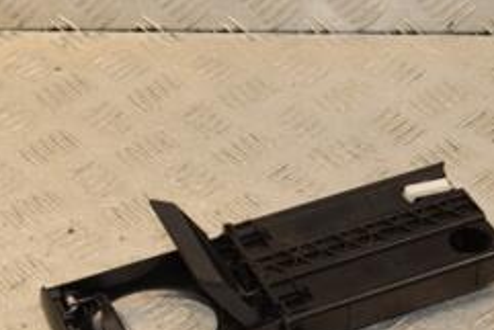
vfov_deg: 12.2
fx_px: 1538
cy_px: 230
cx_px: 205
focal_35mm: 112
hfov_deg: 18.2
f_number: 9
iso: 800
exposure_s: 1/200
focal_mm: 30
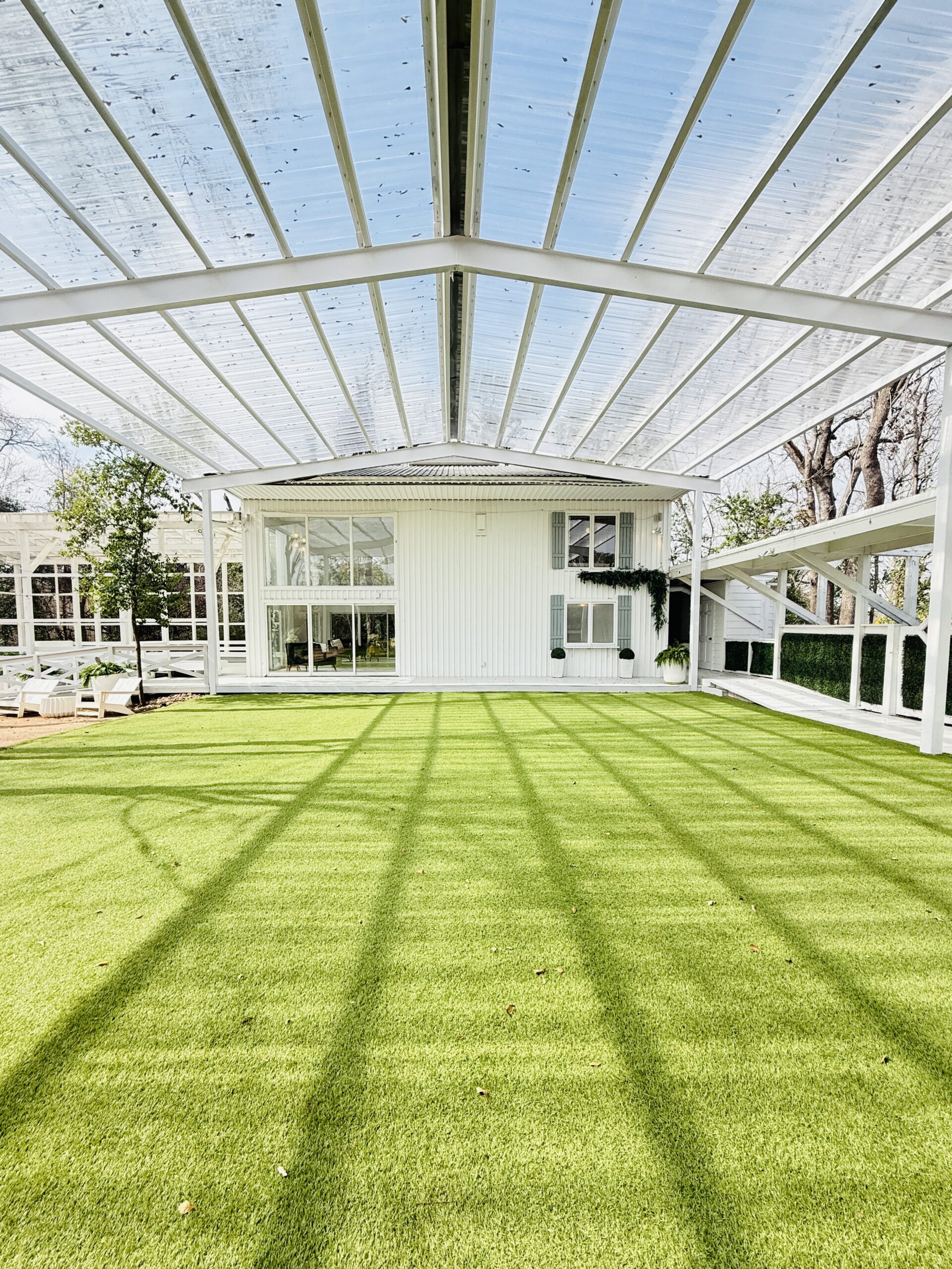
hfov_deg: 85.7
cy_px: 634
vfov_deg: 102.1
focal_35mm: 14
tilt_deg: -4.2
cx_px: 476
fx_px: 513
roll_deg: -0.2
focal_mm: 2.22
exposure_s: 1/942
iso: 64
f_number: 2.2
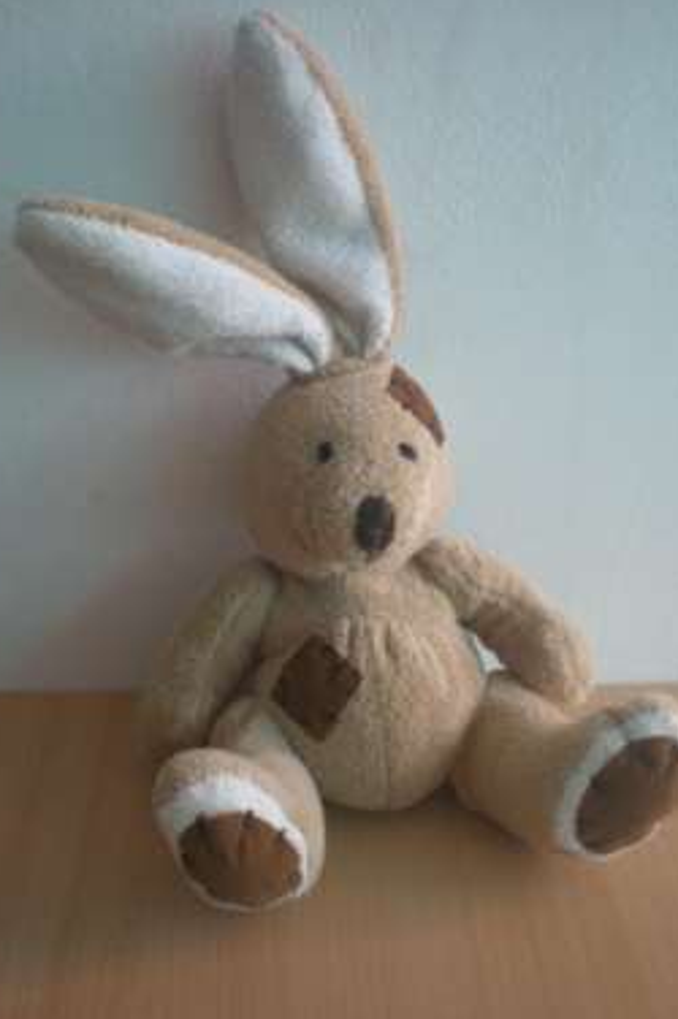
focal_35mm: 41
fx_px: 1160
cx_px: 353
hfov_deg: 32.6
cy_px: 515
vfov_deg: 47.4
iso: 105
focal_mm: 6.3
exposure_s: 1/63.2
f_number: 3.1
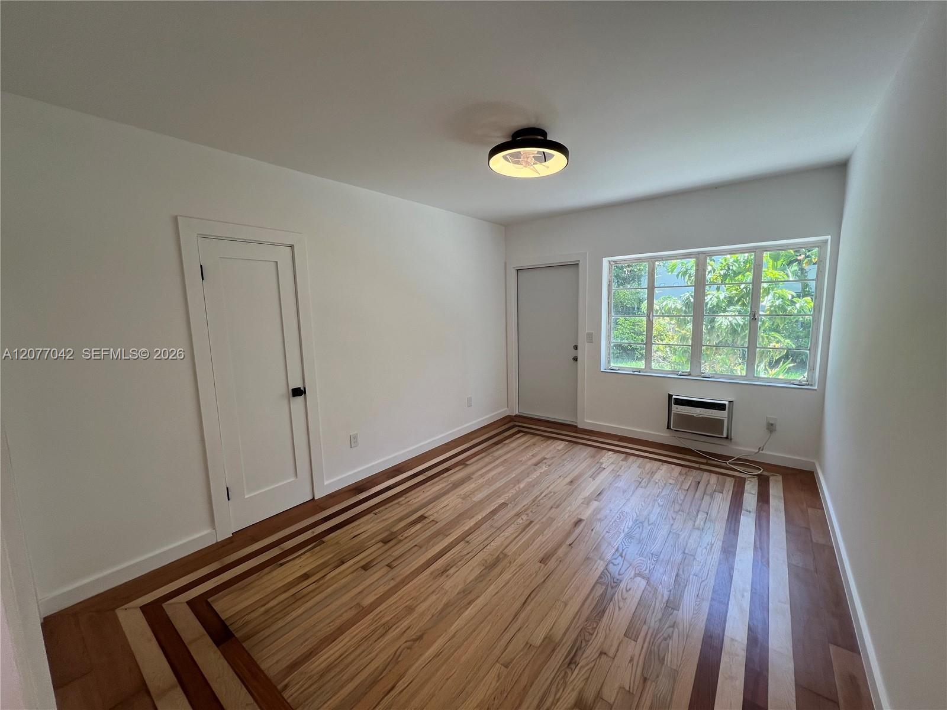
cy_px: 355
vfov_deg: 89.9
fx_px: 356
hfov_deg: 106.2
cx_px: 474
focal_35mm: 13
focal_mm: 1.57
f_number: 1.8
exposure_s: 1/120
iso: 32
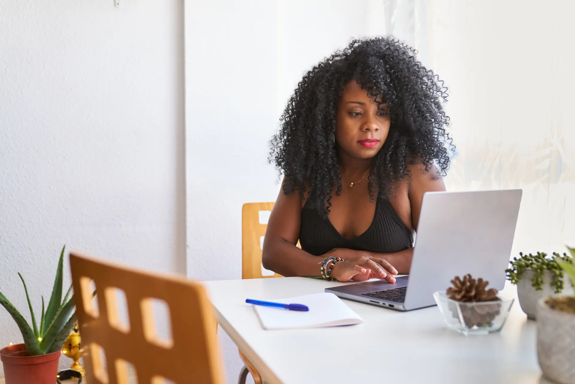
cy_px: 192
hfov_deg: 48.5
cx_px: 288
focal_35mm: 40
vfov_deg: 33.4
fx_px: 639
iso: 800
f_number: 2.8
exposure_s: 1/100
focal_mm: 40
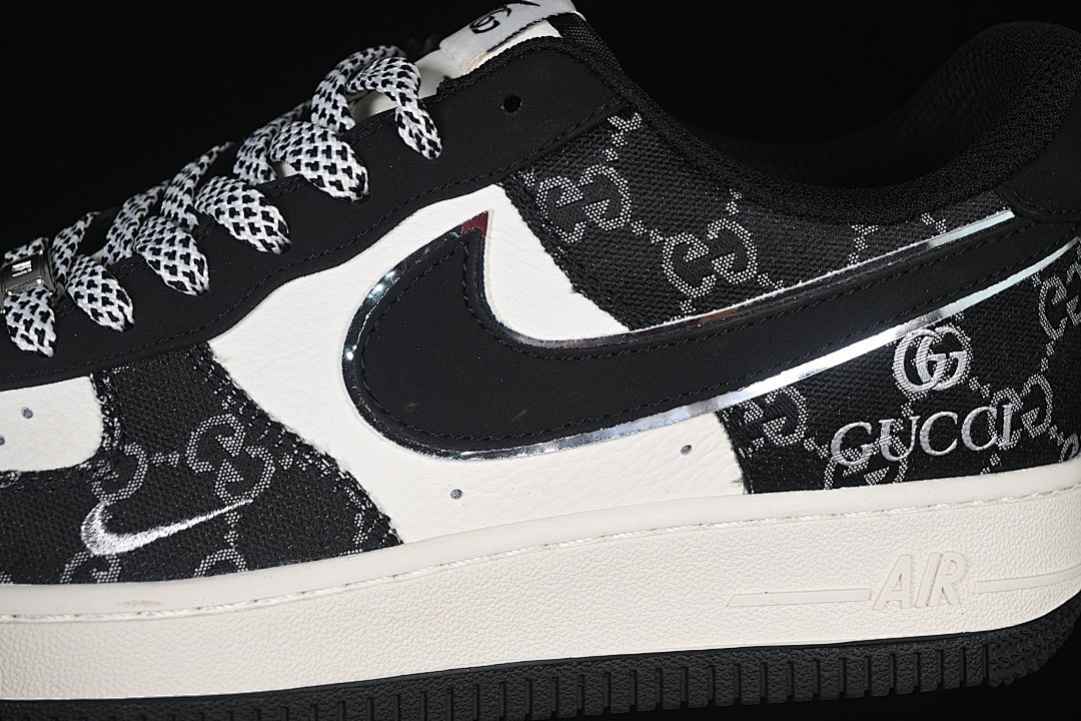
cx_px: 540
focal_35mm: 75
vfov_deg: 18.2
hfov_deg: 27.0
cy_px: 360
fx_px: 2252
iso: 160
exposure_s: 1/60
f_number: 7.1
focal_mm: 50
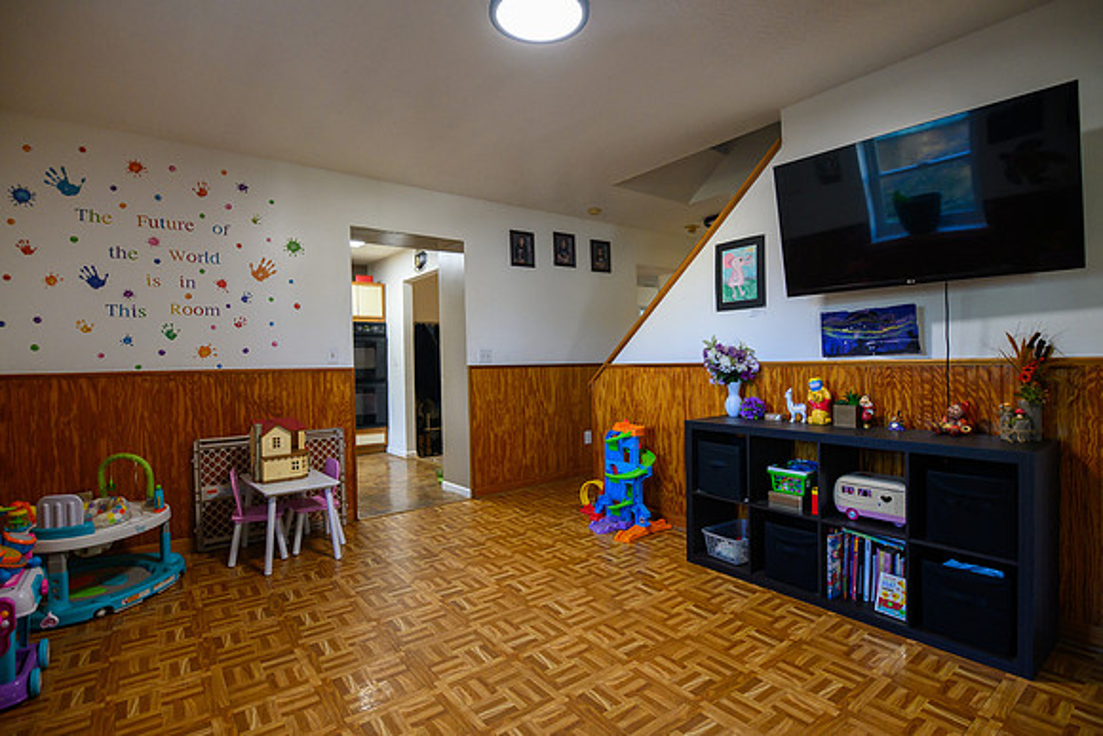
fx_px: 521
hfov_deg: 93.3
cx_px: 552
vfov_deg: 70.5
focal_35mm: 17
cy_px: 368
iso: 2500
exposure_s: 1/125
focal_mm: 17
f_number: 4
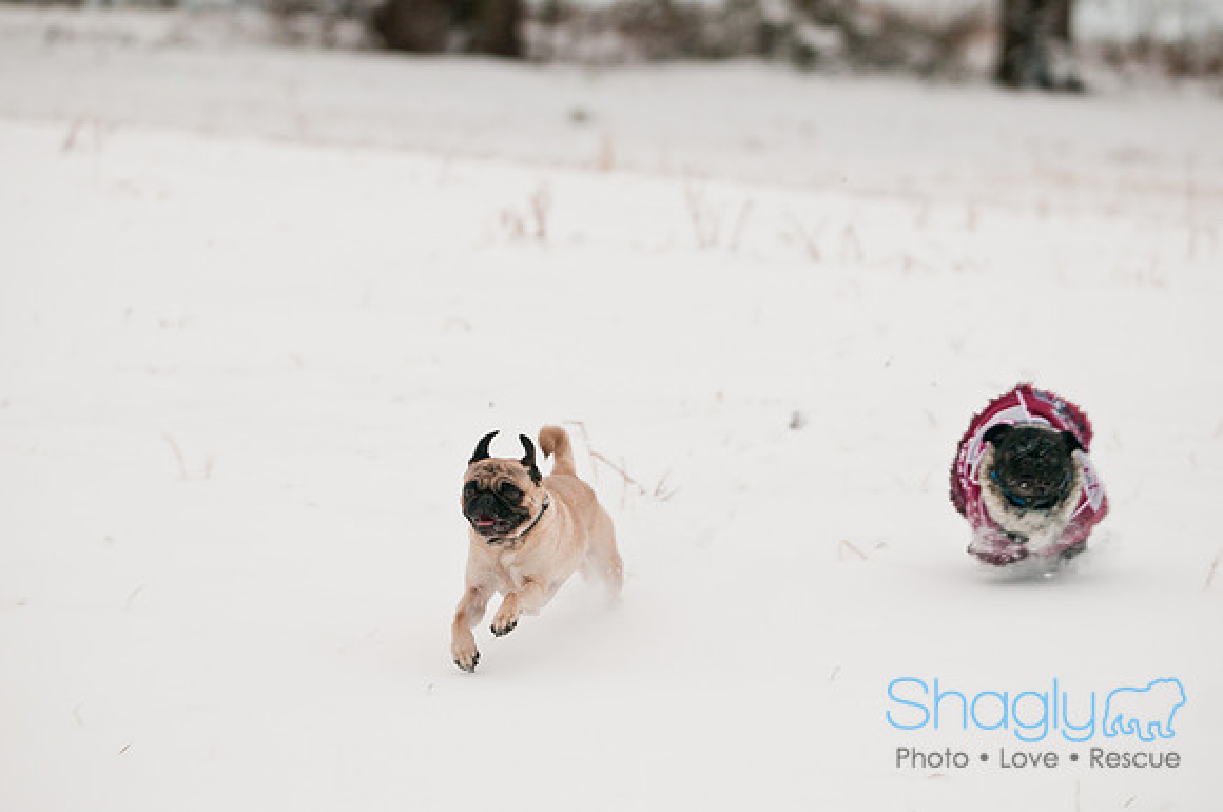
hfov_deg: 10.6
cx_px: 612
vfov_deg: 7.0
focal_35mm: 195
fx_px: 6615
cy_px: 406
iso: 200
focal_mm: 130
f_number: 2.8
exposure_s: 1/320
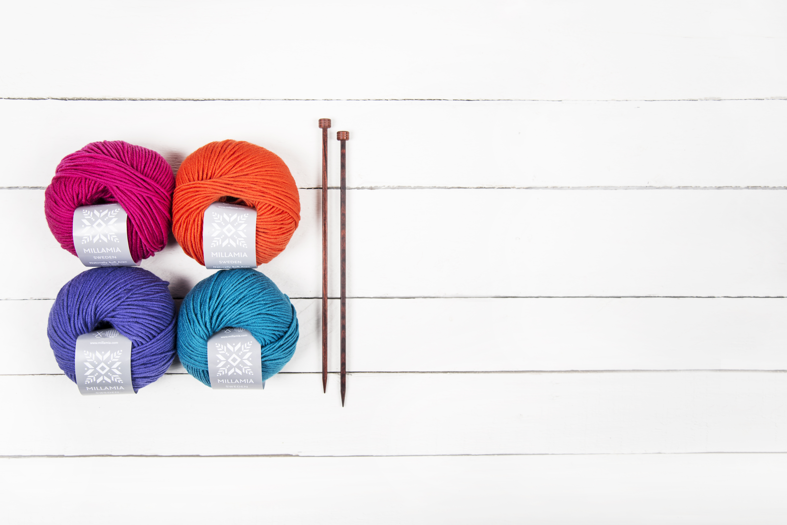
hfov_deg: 55.8
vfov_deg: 38.9
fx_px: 744
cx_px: 394
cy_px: 262
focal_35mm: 34
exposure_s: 1/125
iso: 100
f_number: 4
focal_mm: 34
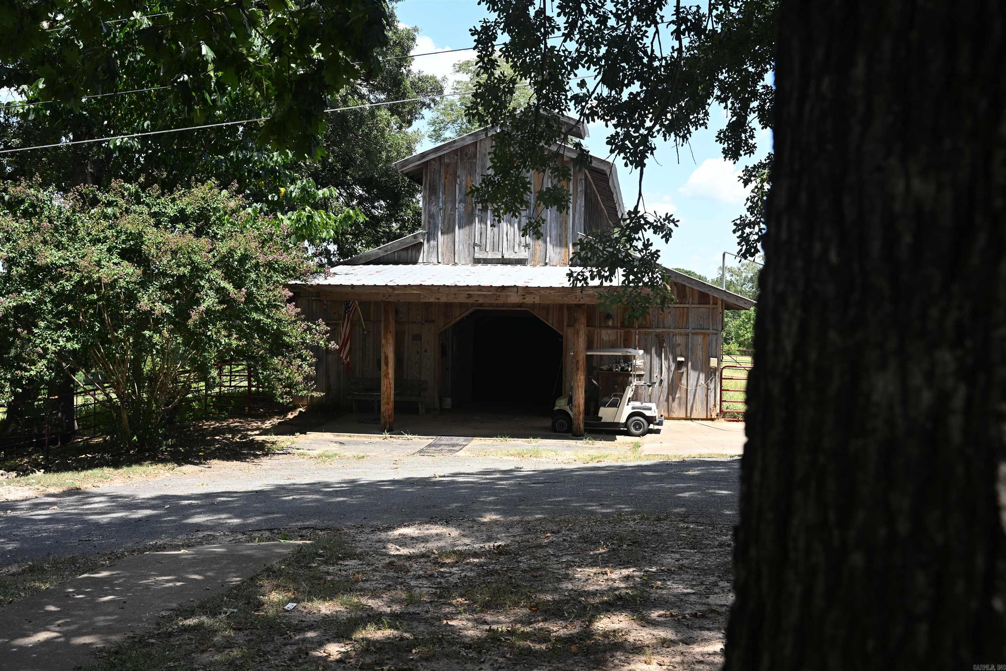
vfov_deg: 35.9
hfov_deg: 51.9
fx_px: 1034
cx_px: 503
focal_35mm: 37
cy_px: 336
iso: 160
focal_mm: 37
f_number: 5.6
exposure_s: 1/250
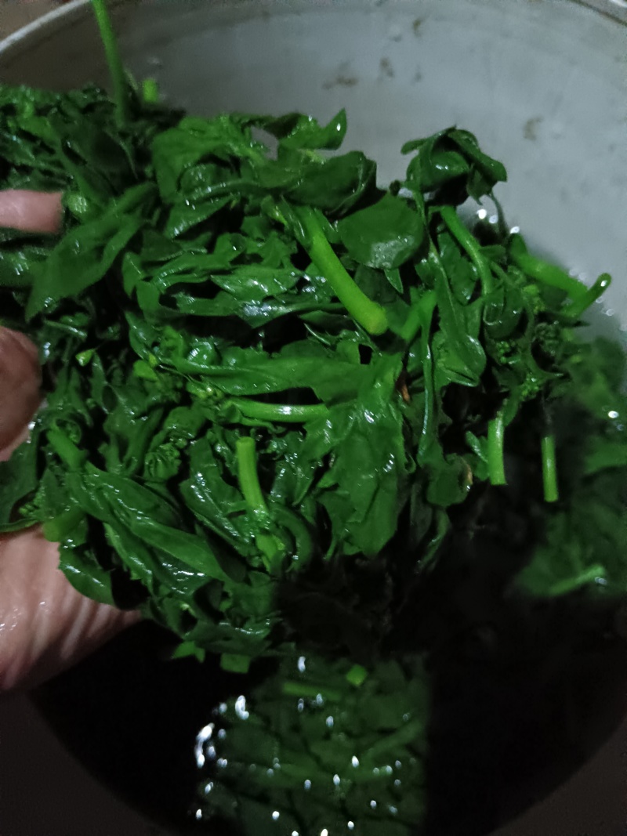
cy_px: 418
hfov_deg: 51.3
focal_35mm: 27
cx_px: 314
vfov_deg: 65.3
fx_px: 652
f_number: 1.9
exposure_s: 1/10
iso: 11788
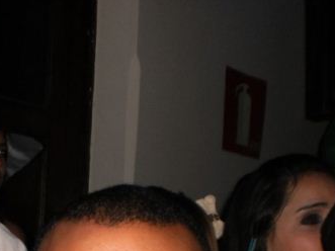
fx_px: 842
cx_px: 2
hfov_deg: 21.7
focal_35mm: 87
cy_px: 301
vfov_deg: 16.3
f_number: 3.1
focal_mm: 6.3
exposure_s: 1/30
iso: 125
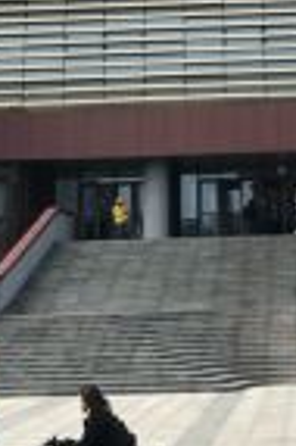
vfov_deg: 20.2
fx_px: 1174
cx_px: 274
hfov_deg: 14.2
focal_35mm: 95
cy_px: -86
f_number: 1.8
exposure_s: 1/1715
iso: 20
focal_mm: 4
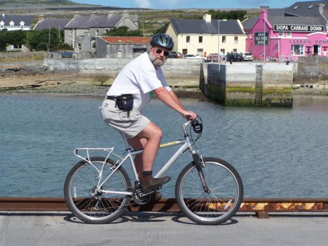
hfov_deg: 16.8
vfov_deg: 12.7
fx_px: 1109
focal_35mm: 117
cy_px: 123
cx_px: 164
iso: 80
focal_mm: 19.4
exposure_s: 1/800
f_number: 4.5
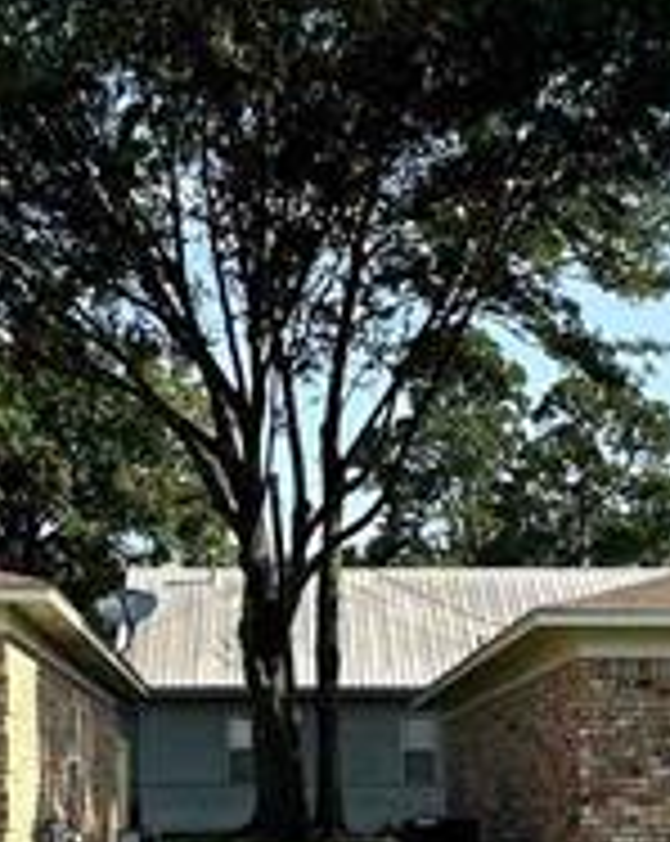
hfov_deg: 20.4
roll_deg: +0.5
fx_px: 1864
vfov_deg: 24.7
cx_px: 279
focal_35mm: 75
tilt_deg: +2.0
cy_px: 752
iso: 40
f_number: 2.2
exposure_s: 1/963
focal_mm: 2.22
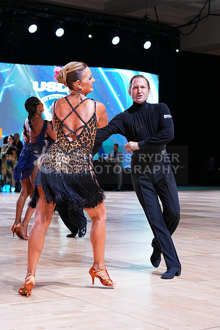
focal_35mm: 70
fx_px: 641
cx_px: 110
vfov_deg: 28.8
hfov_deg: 19.5
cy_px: 165
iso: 2000
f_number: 4
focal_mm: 70
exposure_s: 1/400
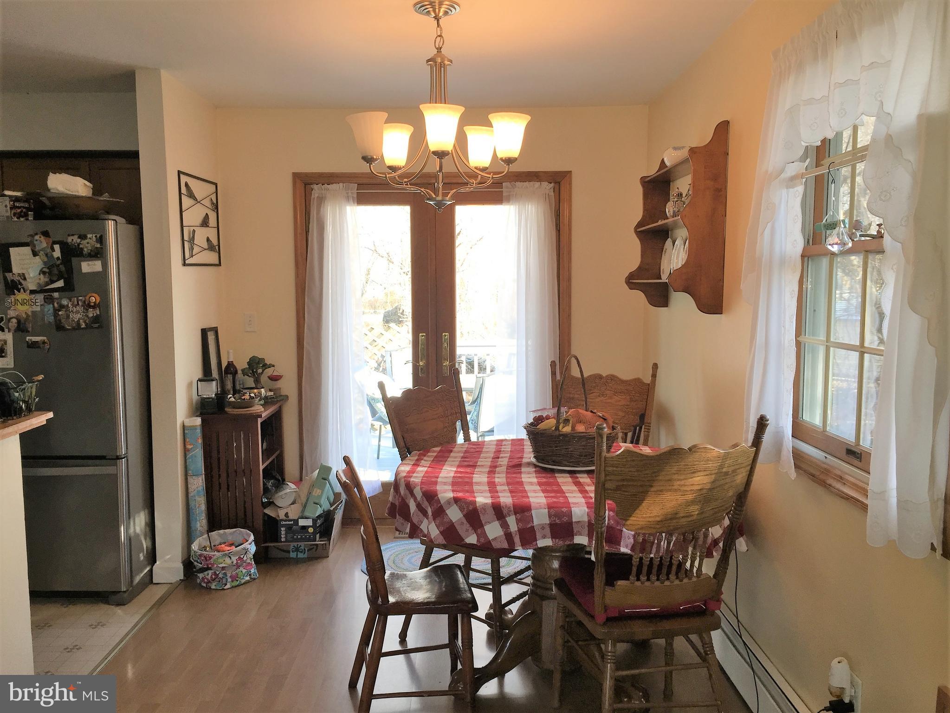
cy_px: 356
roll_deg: -0.9
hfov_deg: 61.7
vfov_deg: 48.2
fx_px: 796
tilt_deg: -4.7
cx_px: 475
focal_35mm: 29
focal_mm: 4.15
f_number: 2.2
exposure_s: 1/58
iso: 32
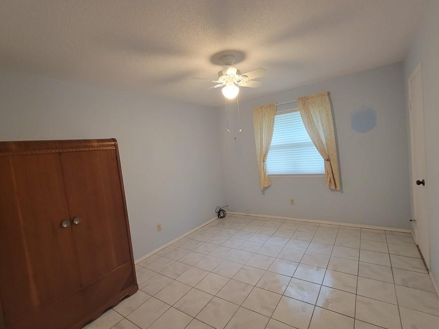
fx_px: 190
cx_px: 229
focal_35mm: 15
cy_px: 160
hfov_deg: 98.1
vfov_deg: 81.8
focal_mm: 2.2
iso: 320
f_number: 2.2
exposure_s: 1/40
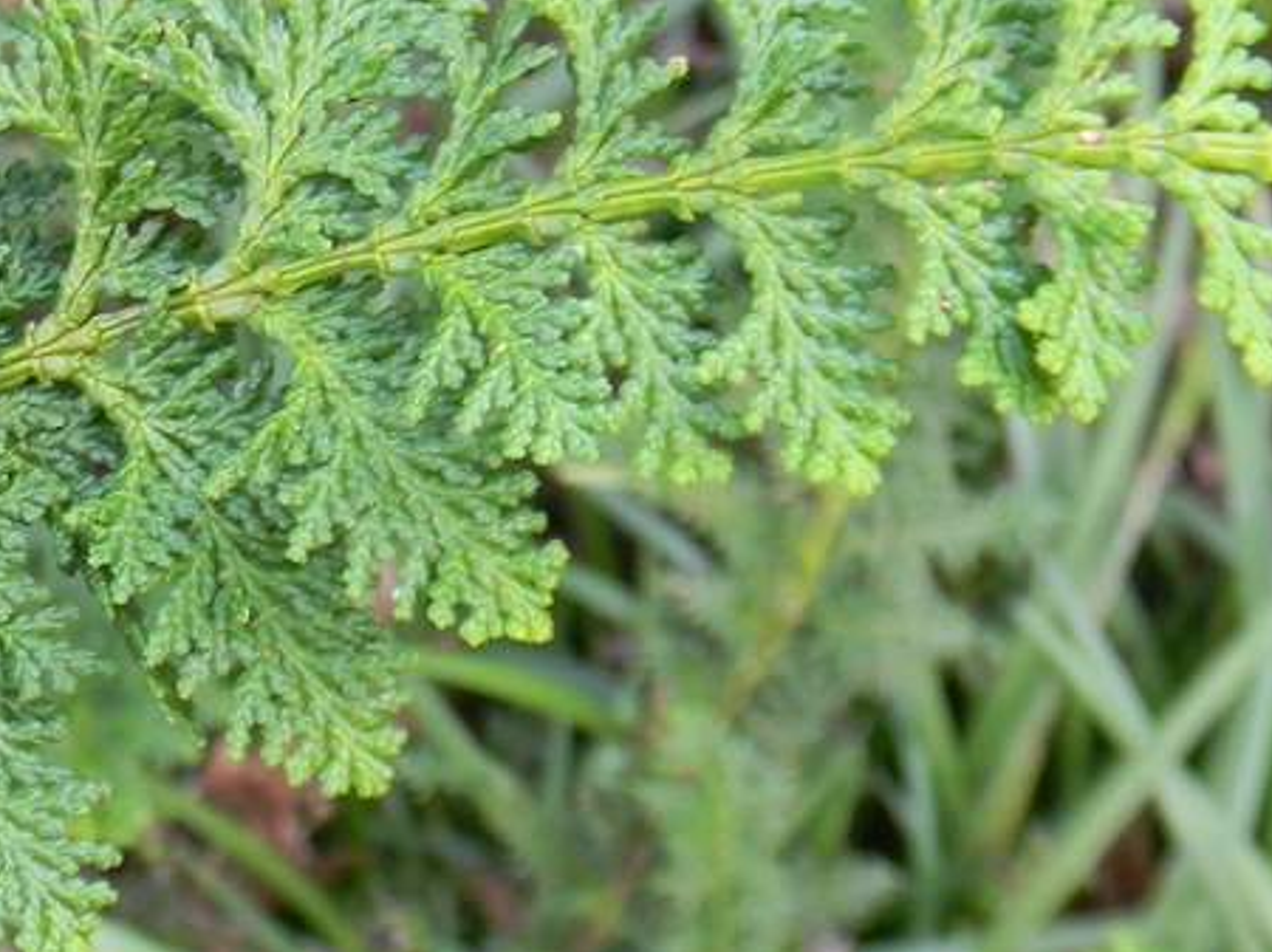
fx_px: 3012
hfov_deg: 23.7
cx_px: 396
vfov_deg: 18.0
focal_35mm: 82
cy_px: 540
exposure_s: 1/30
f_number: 3.7
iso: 151
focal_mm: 6.4
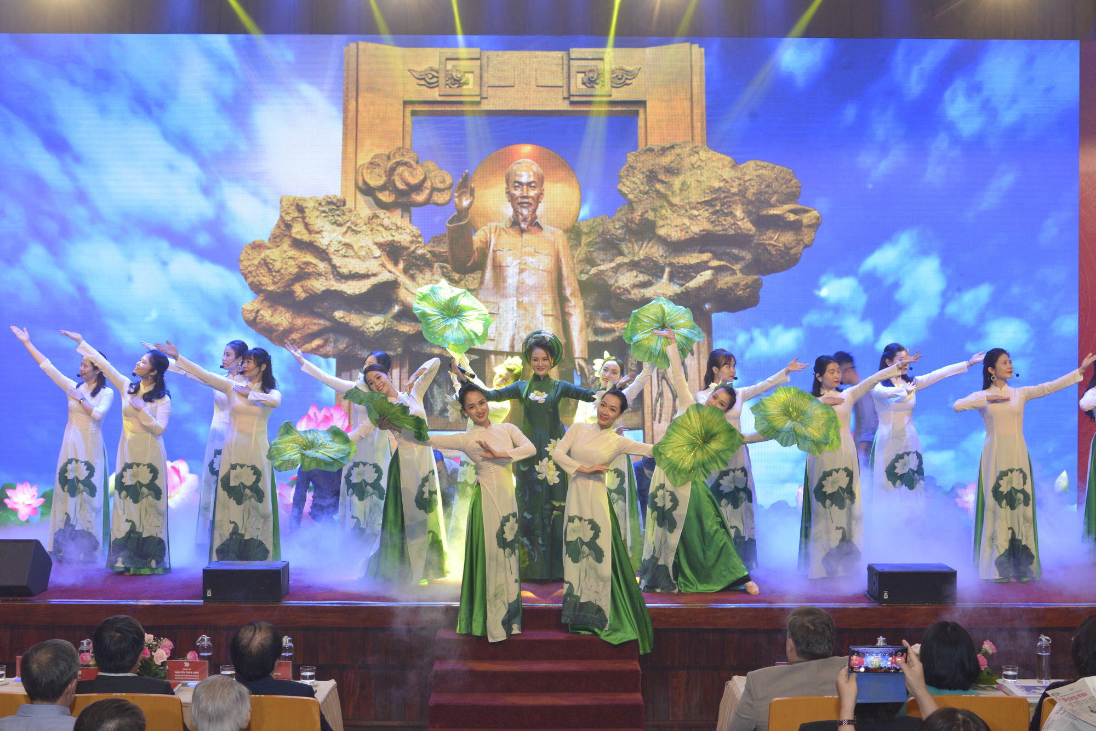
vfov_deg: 29.3
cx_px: 548
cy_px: 366
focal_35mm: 46
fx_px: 1401
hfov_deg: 42.7
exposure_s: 1/60
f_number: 7.1
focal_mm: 46
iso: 1400
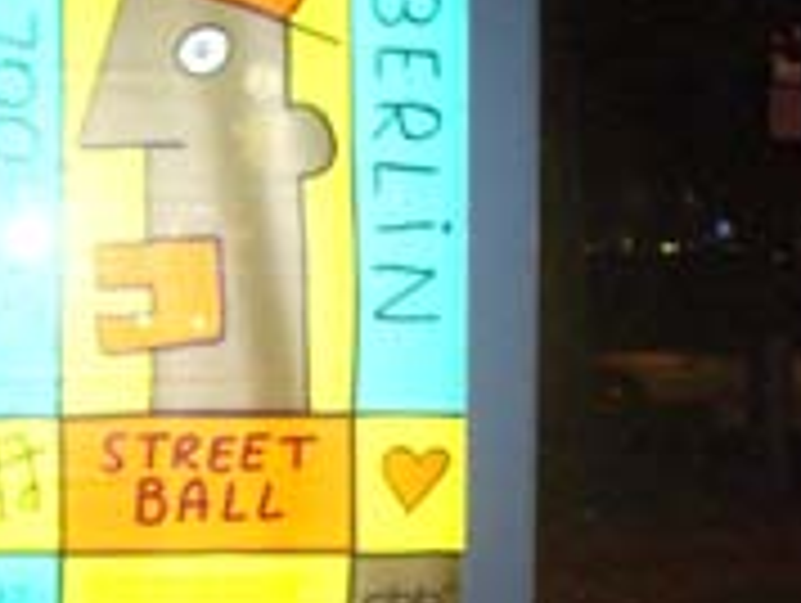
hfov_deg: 20.4
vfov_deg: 15.4
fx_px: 2224
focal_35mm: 96
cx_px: 374
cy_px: 387
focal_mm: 6.2
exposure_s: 1/60
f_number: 2.7
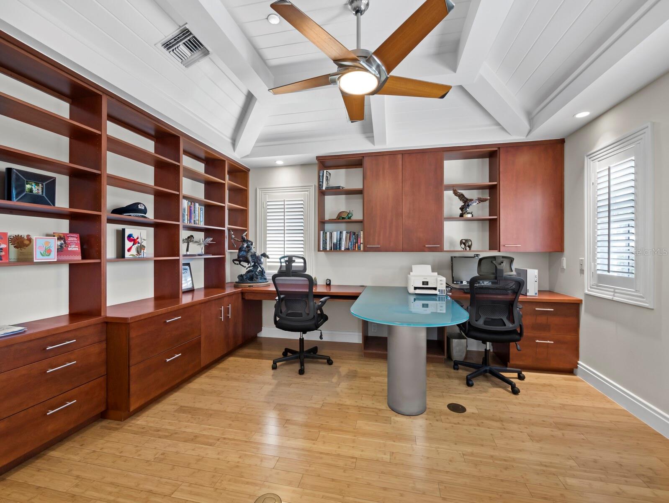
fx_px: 271
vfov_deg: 85.7
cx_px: 334
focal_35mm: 14
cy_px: 252
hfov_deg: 102.0
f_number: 7.1
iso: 400
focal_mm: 7
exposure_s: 1/1.67
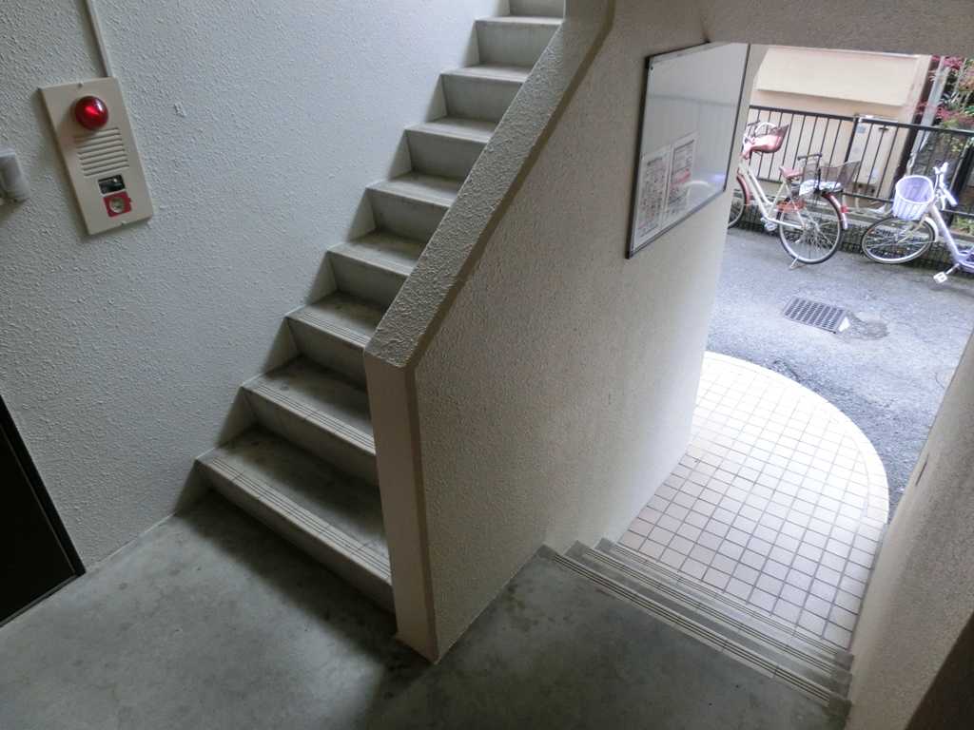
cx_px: 487
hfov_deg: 71.6
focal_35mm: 24
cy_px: 365
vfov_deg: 56.8
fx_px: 675
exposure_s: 1/125
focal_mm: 4.24
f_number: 3
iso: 200
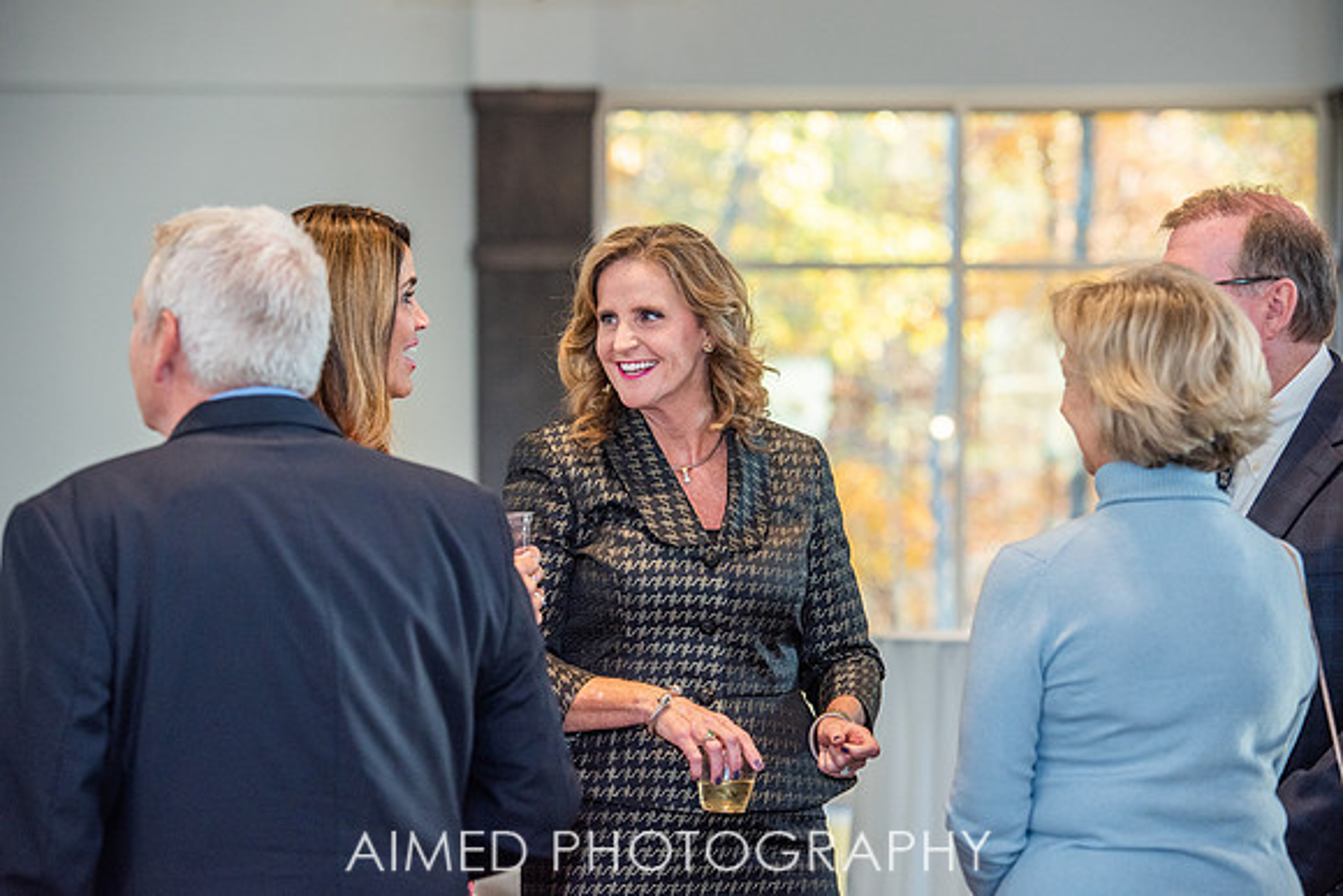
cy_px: 441
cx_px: 659
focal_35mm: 124
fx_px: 4644
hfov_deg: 16.5
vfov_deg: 11.0
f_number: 4.5
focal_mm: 122
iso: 1000
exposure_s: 1/200
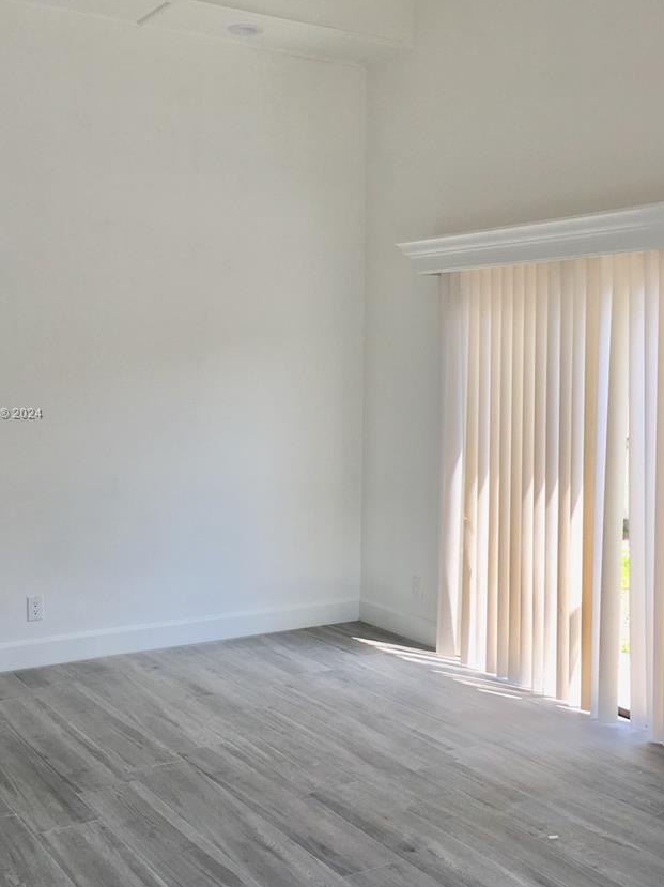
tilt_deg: -1.9
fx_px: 1075
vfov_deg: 44.8
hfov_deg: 34.3
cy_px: 414
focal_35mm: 42
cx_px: 327
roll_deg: -0.7
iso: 25
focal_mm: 4.15
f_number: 2.2
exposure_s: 1/128
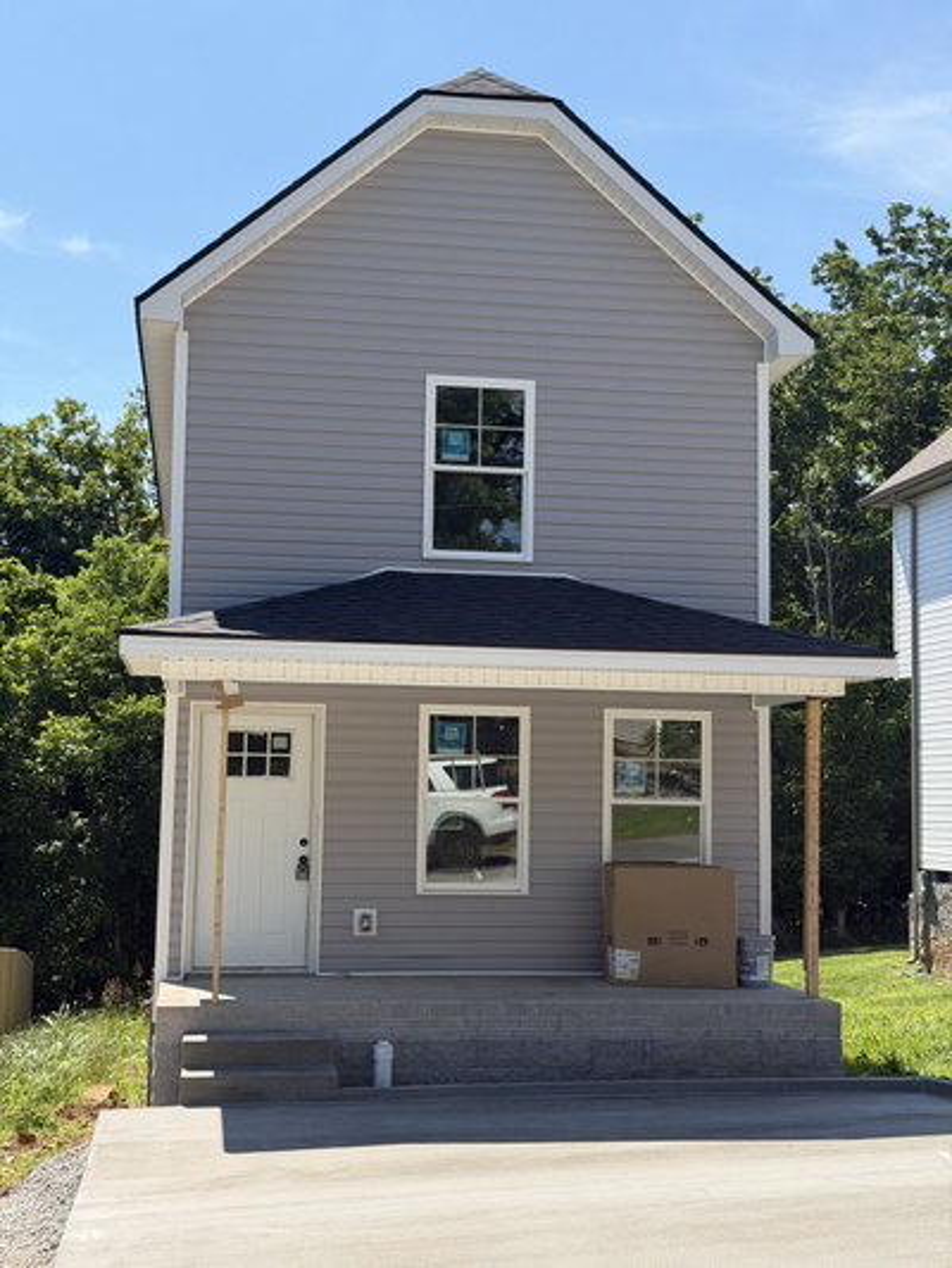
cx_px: 476
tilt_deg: +5.4
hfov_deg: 30.3
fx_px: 1759
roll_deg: -1.1
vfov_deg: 39.6
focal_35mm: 48
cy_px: 634
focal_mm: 6.76
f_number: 1.78
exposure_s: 1/3704
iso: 80
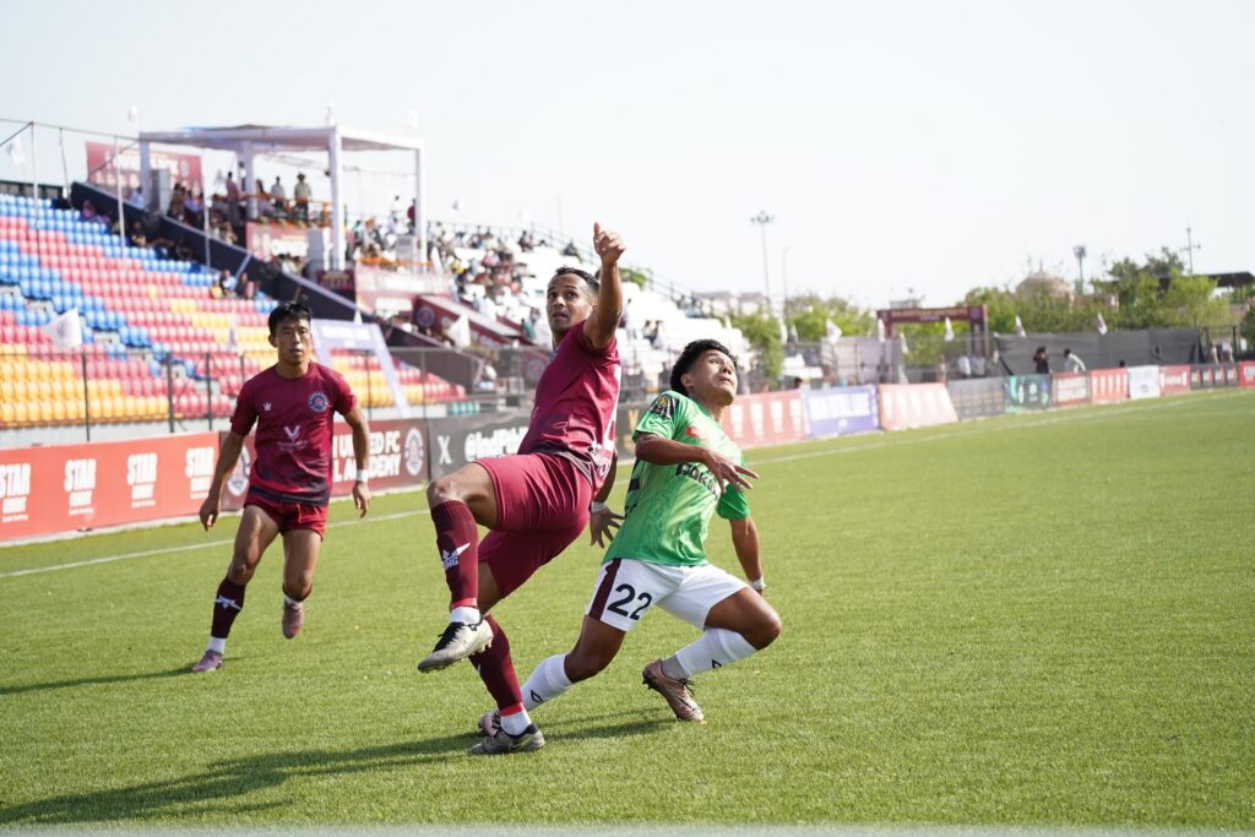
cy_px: 418
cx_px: 628
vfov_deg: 17.1
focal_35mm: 80
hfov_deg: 25.4
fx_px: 2789
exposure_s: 1/2000
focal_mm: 80
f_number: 4.5
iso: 640
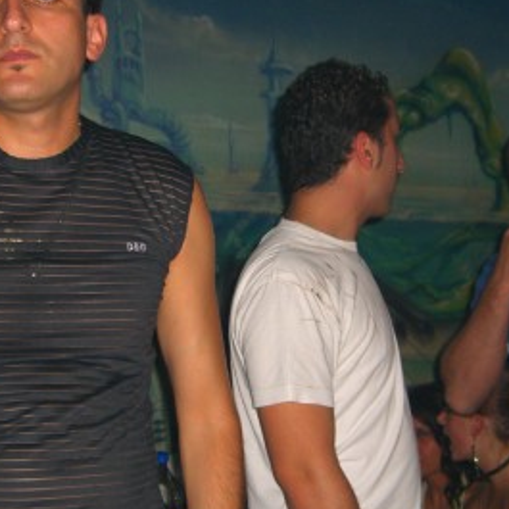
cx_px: 273
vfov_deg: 22.7
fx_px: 1264
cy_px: 286
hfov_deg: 22.8
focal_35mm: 76
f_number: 2.8
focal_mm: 7.9
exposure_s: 1/60
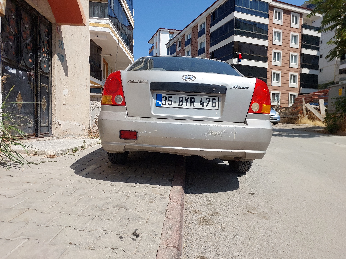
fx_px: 230
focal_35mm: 23
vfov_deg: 58.9
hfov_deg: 73.9
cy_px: 130
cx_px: 173
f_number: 1.8
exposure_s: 1/1073
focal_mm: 5.06
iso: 25
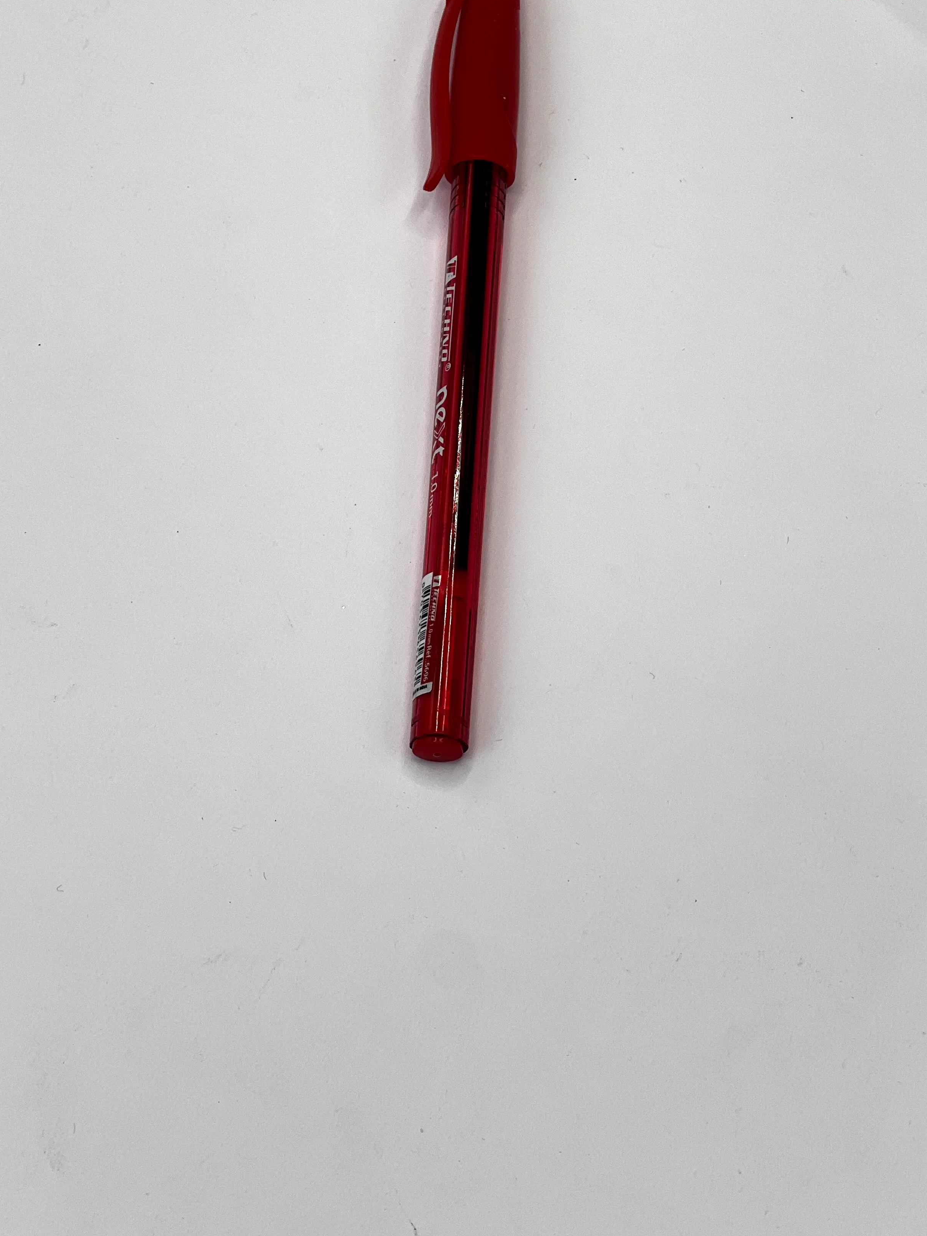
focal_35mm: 96
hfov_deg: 15.4
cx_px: 408
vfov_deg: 20.4
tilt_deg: -64.8
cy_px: 484
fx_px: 3427
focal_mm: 9
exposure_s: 1/428
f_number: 2.8
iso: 32
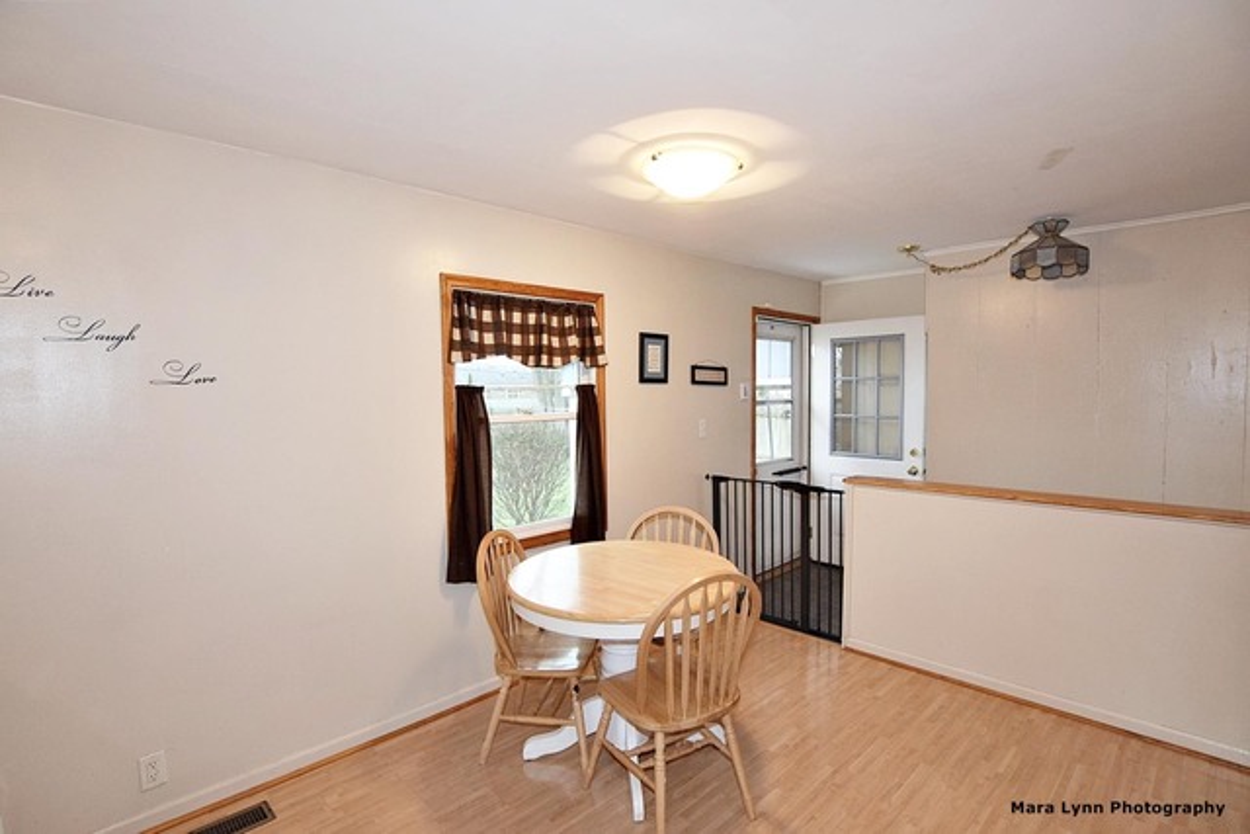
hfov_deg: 95.0
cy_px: 417
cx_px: 625
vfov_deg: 72.1
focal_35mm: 16
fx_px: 573
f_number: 5
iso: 800
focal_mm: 11
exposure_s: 1/100
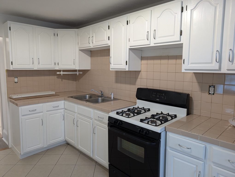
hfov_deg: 71.5
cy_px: 88
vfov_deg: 56.9
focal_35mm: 24
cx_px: 118
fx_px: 163
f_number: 1.68
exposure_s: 1/24
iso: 44
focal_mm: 6.9
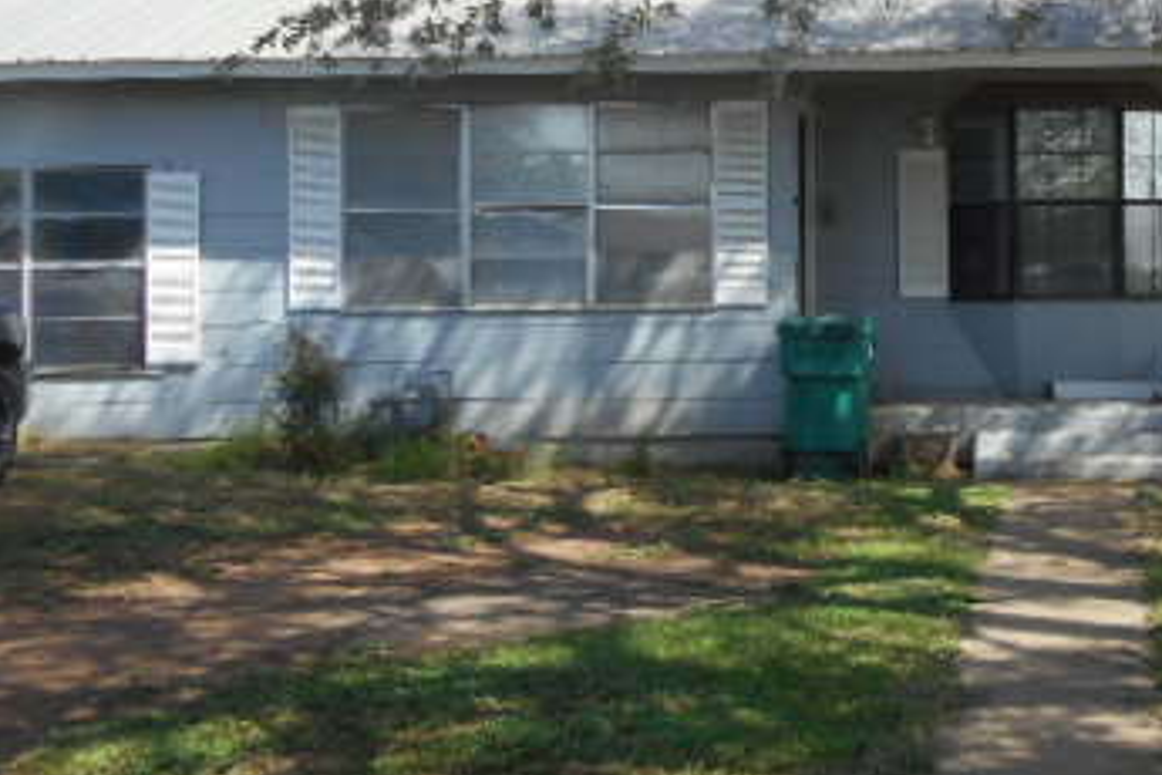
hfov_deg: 34.0
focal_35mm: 56
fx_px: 1807
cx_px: 1014
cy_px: 209
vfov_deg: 24.0
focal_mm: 5.2
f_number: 4
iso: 80
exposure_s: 1/320
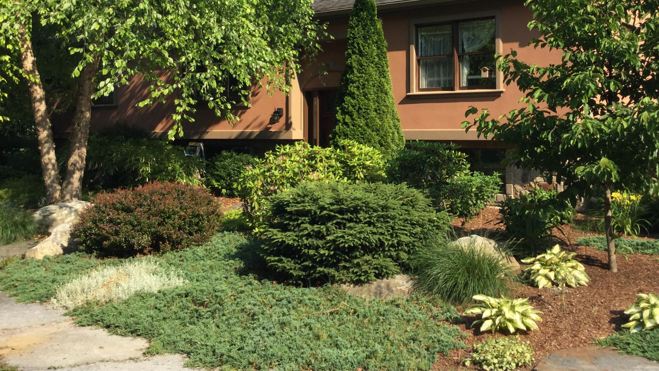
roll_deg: -1.9
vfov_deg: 27.9
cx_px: 395
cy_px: 91
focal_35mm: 42
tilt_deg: +2.9
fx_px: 734
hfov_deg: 48.1
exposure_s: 1/799
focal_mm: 3.3
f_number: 2.4
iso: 25
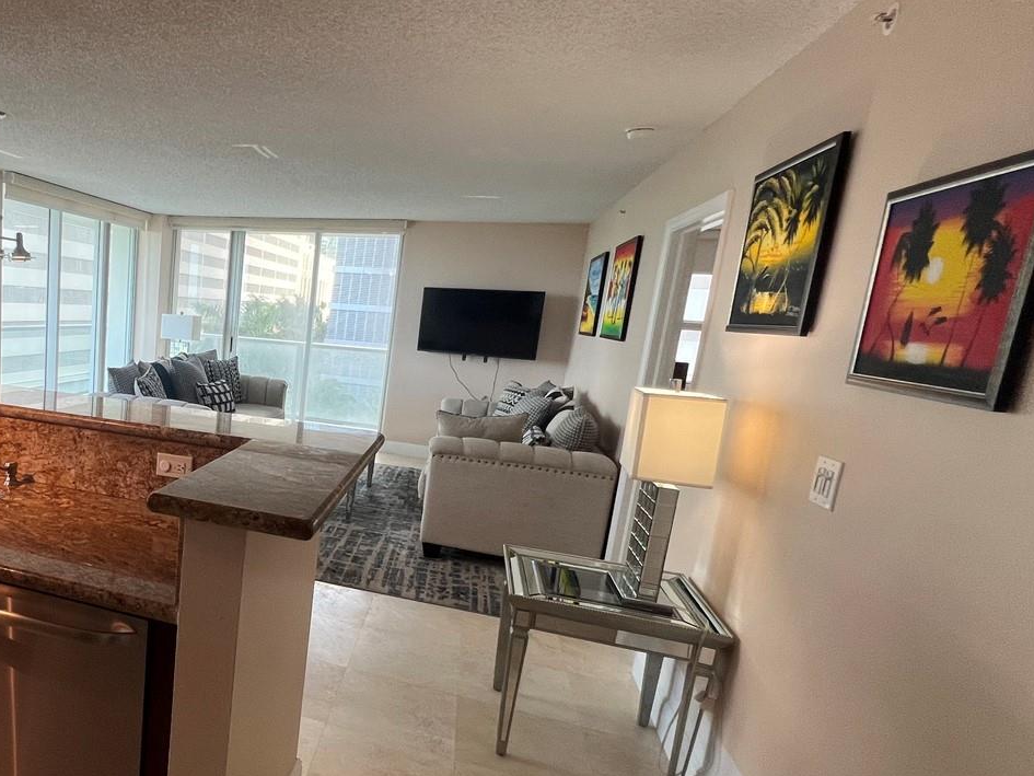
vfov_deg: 61.0
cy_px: 428
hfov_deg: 67.7
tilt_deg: -11.2
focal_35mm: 22
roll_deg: -4.0
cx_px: 179
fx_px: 657
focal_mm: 1.57
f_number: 1.8
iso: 100
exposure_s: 1/120
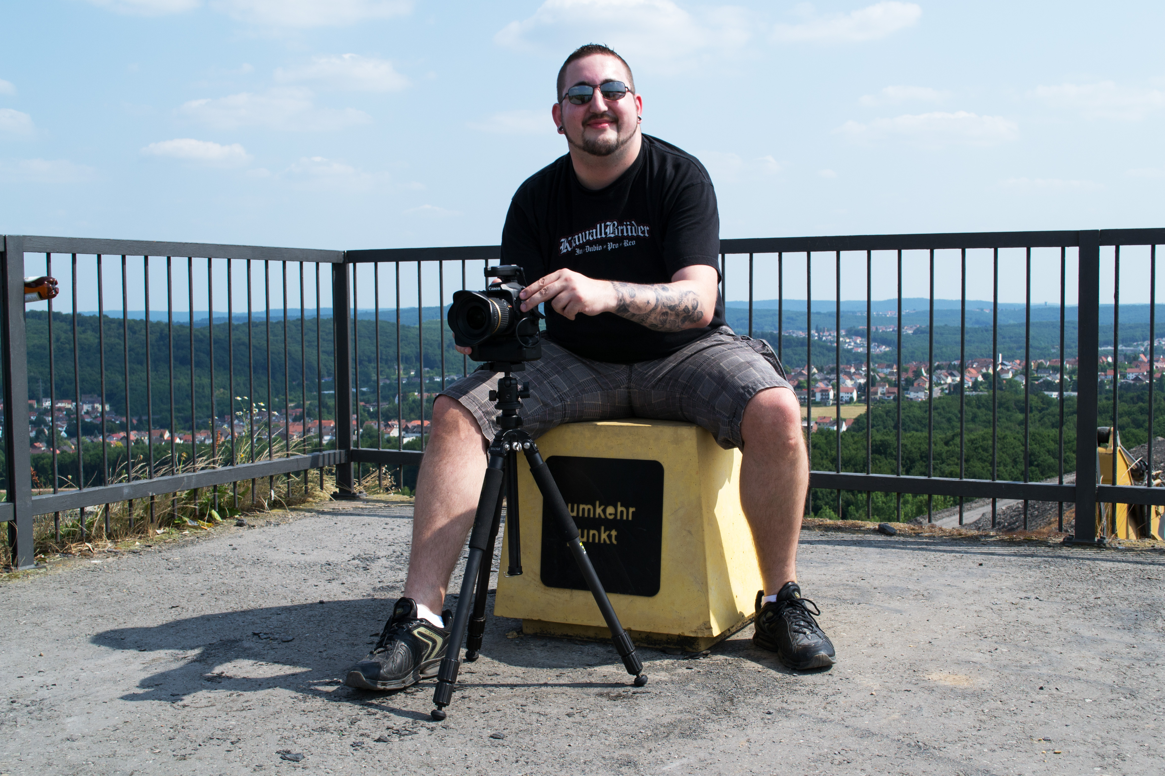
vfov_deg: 31.9
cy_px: 388
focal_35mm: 42
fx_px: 1359
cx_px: 582
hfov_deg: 46.4
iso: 200
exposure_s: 1/250
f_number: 8
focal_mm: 28
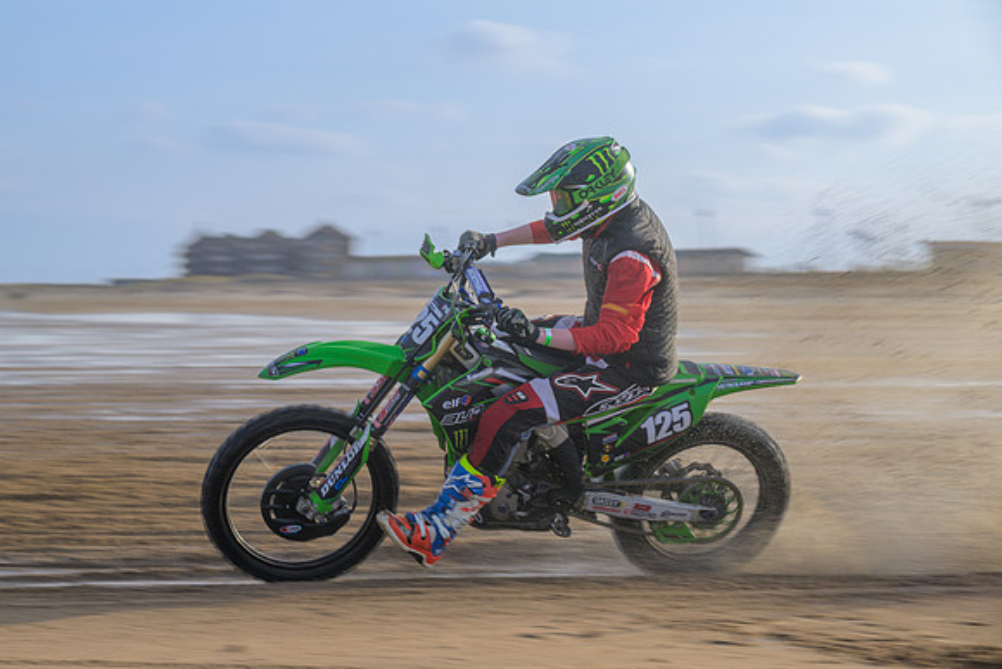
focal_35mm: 101
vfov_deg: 13.6
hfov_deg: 20.2
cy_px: 334
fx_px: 2812
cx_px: 501
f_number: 8
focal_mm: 101
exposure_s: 1/160
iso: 80
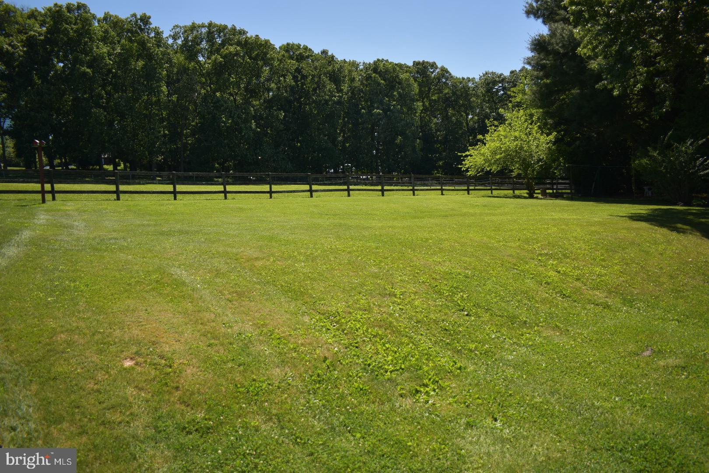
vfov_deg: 47.9
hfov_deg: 67.4
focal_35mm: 27
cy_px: 236
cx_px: 354
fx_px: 532
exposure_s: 1/800
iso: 100
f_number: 3.5
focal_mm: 18
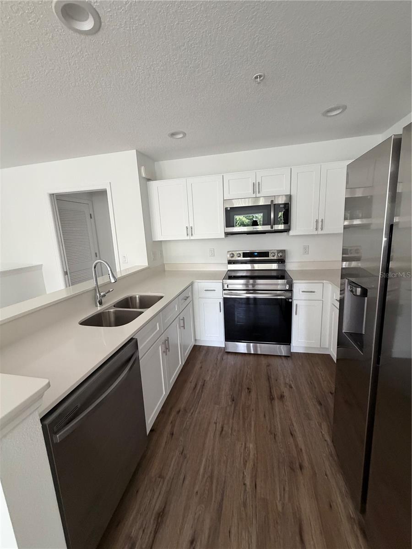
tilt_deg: -9.4
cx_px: 206
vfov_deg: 102.1
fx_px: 222
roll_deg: +2.8
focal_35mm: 14
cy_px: 274
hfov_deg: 85.7
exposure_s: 1/65
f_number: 2.2
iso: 320
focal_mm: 2.22
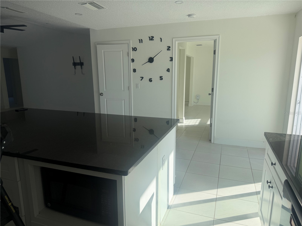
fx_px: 209
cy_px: 113
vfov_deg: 56.8
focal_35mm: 24
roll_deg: +0.0
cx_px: 151
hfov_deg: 71.6
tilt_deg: -11.2
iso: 80
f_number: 1.78
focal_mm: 6.76
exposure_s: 1/1032
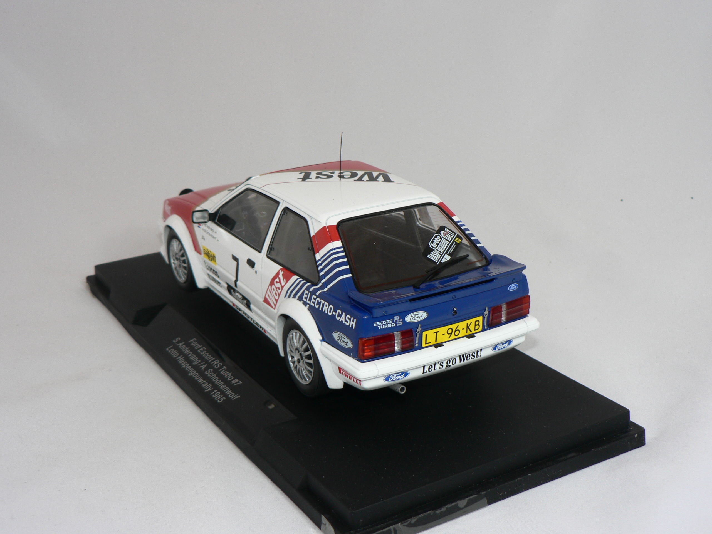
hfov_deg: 37.5
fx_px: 1049
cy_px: 267
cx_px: 356
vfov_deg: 28.6
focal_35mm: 51
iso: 80
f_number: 2.8
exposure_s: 1/60
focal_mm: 8.4
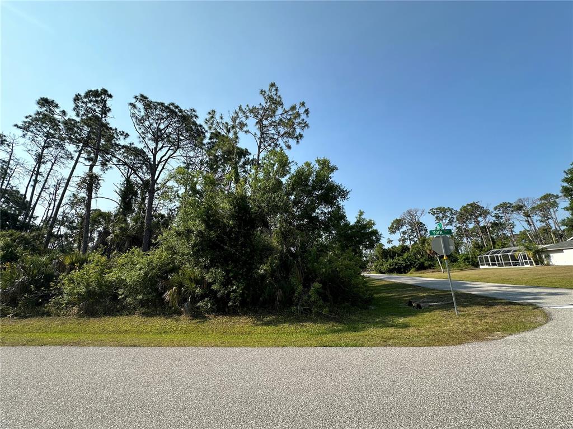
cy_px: 214
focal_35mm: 14
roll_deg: +2.5
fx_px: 232
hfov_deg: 102.1
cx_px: 286
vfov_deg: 85.7
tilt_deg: +13.6
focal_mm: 2.22
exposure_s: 1/1114
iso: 40
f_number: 2.2
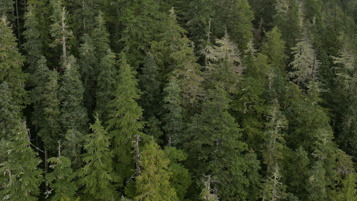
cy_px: 39
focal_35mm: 40
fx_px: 379
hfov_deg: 49.5
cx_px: 114
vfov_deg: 29.0
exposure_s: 1/1000
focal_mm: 6.72
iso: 110
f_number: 1.7
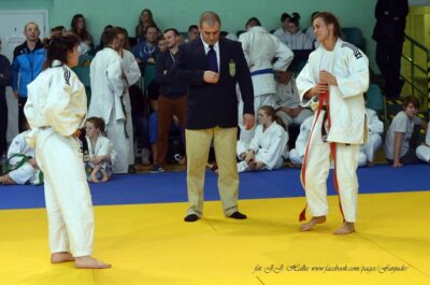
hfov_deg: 27.0
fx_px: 894
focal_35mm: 75
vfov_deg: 18.1
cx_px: 215
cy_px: 142
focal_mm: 50
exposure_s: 1/250
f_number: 5
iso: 1000
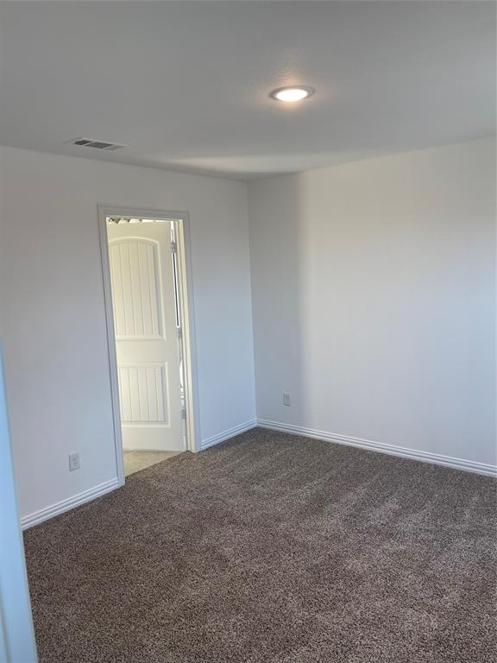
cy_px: 332
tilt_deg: -7.2
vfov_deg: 67.3
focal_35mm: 26
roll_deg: +2.6
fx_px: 498
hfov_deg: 53.1
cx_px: 248
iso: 64
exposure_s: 1/120
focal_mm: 5.1
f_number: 1.6
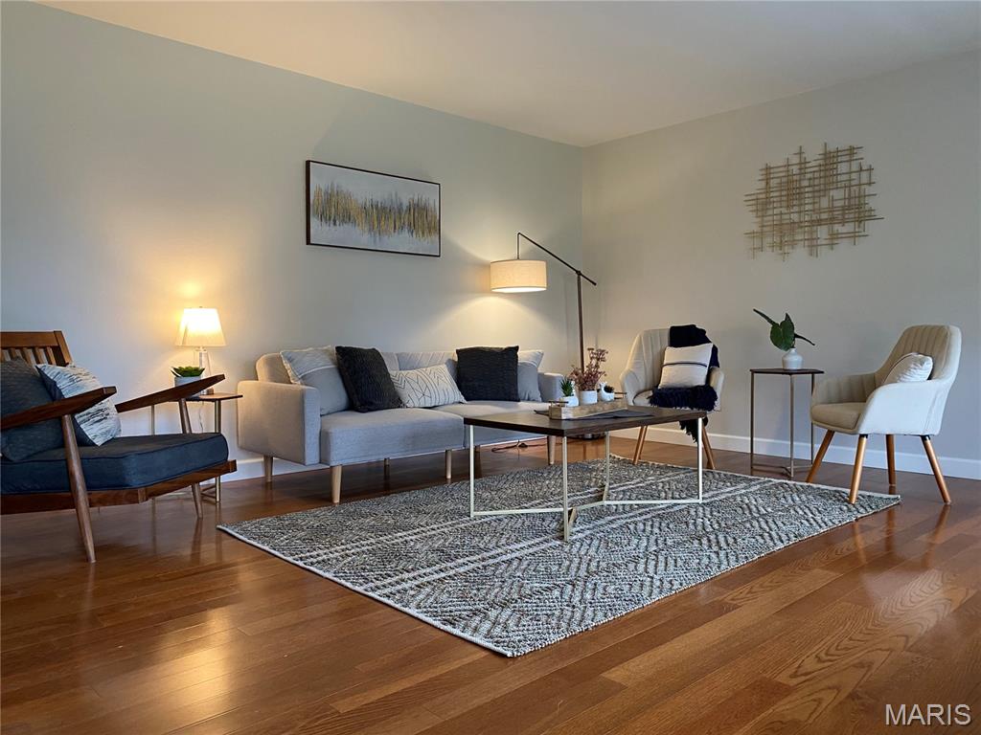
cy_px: 368
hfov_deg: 67.3
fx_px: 737
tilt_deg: -1.8
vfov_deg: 53.1
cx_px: 490
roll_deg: +1.1
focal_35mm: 26
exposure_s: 1/60
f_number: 1.8
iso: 200
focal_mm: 4.25
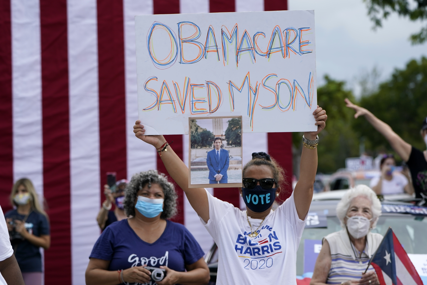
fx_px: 1969
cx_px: 214
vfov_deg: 8.3
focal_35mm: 166
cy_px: 142
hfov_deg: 12.4
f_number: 6.3
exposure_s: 1/1000
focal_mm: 166
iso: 400
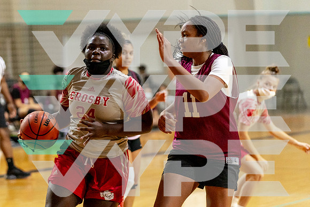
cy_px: 109
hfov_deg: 12.3
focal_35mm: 167
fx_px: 1434
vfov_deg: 8.3
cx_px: 101
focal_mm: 111
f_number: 2.8
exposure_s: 1/800
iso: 2500
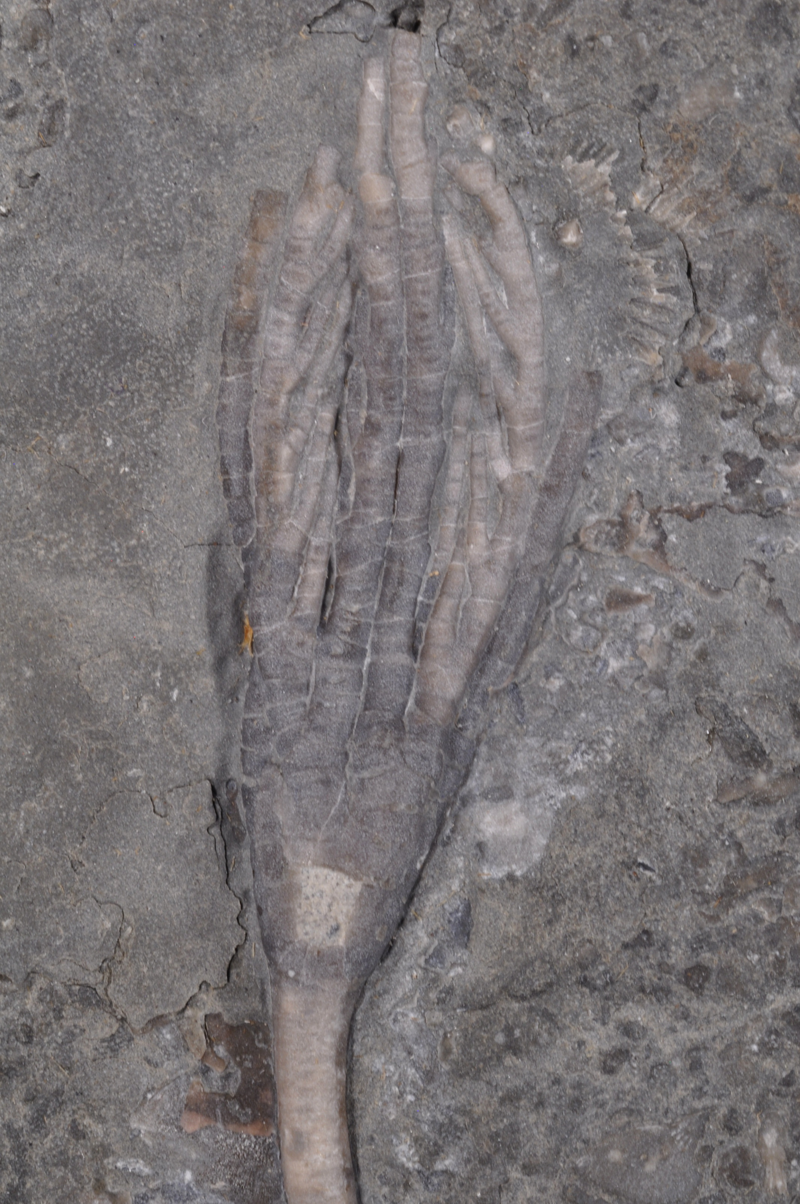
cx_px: 400
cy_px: 602
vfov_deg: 22.6
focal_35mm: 90
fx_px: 3008
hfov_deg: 15.2
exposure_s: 1/10
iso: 200
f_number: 32
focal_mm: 60
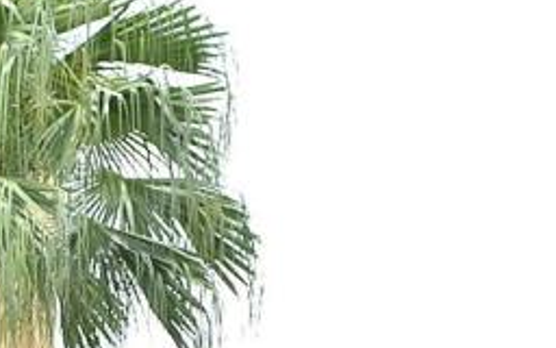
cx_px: -315
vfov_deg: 11.2
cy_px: 372
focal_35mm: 116
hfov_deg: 16.2
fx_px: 1758
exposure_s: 1/200
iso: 100
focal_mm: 18
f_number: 8
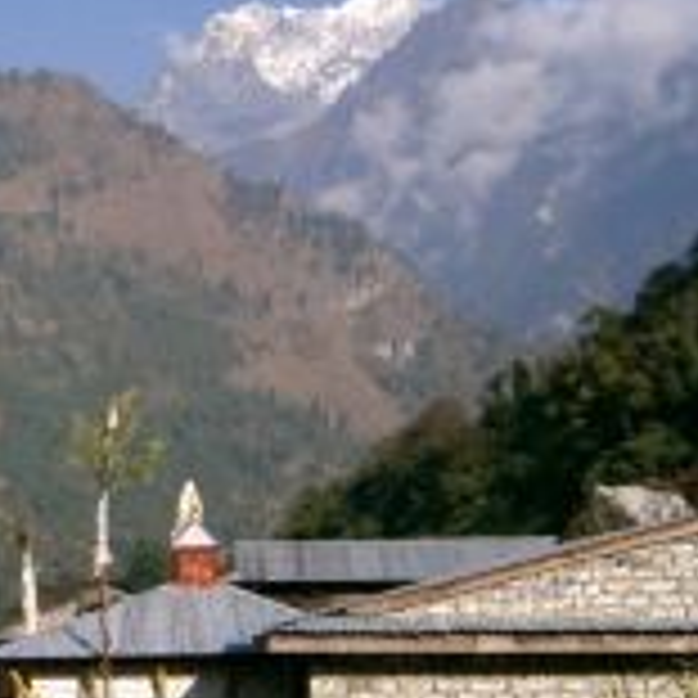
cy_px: 608
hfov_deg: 17.9
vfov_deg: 18.0
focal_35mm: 95
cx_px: 11
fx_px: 2167
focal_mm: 8
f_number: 4.8
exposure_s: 1/800
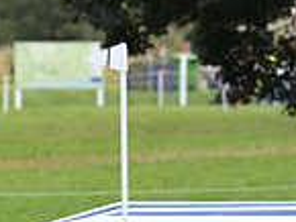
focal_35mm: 770
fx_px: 6590
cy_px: 199
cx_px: -263
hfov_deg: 2.6
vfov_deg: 1.9
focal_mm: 200
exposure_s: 1/1250
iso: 1000
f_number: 5.6
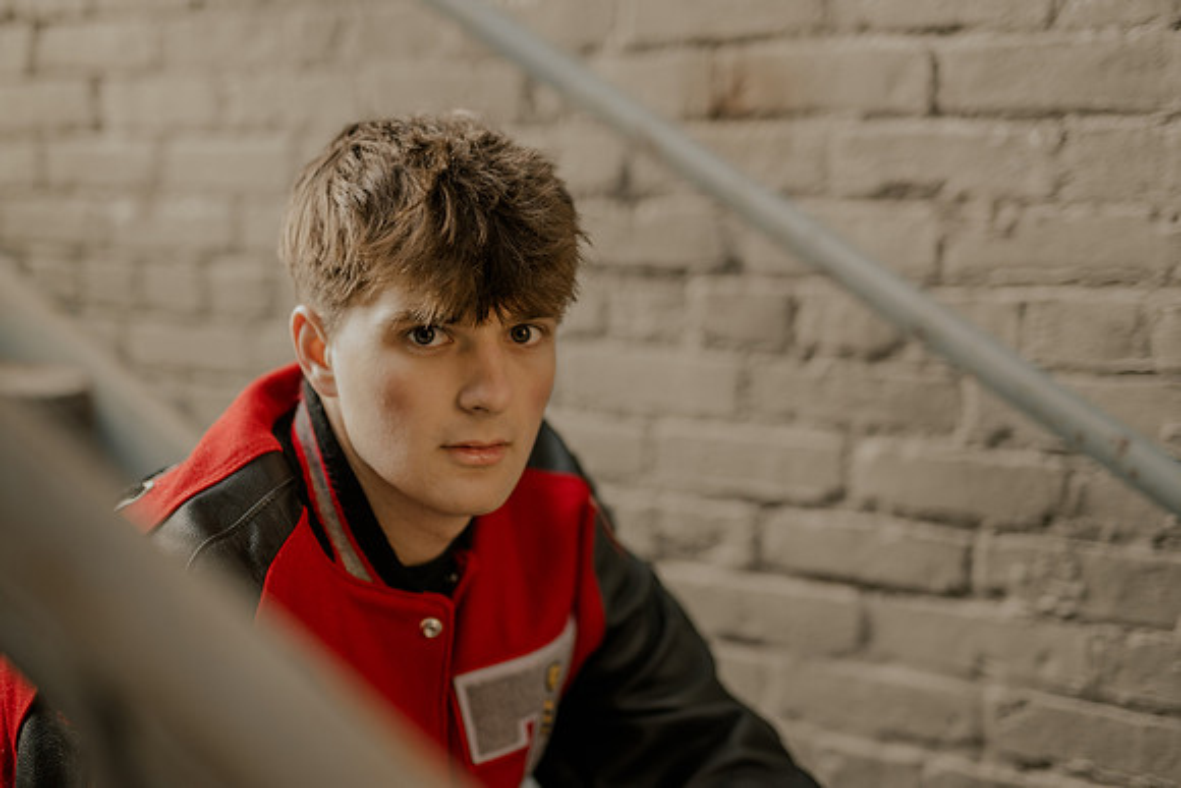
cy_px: 394
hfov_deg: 39.6
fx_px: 1641
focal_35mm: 50
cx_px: 590
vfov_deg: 27.0
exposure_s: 1/100
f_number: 1.8
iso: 800
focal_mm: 50
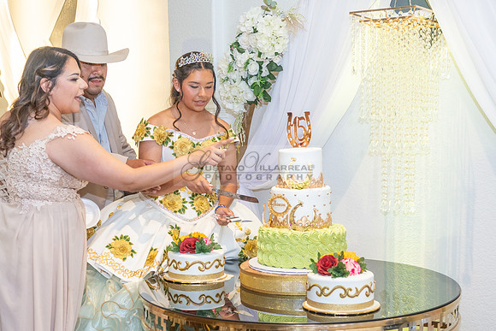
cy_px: 258
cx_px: 218
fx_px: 780
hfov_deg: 35.2
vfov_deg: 23.6
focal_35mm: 57
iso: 800
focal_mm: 35
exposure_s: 1/200
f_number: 3.5
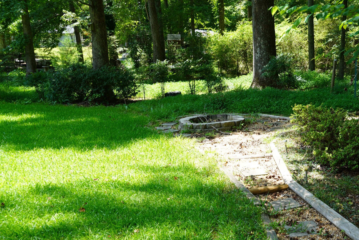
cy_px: 133
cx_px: 257
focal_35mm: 41
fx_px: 409
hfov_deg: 46.1
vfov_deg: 32.6
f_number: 5
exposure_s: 1/80
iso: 100
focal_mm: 18
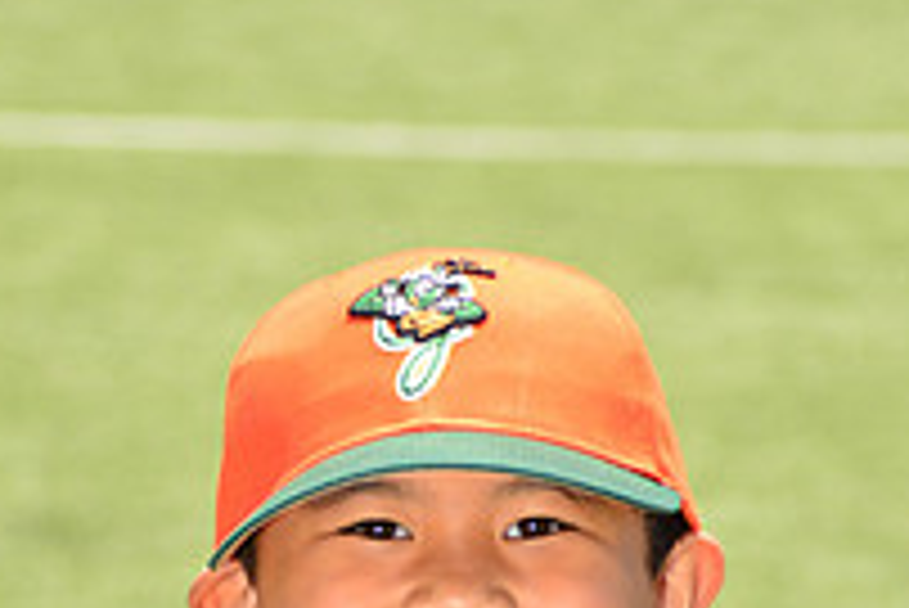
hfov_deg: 4.2
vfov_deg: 2.8
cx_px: 482
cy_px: 804
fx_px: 12330
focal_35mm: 488
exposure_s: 1/250
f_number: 11
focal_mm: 170
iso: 250
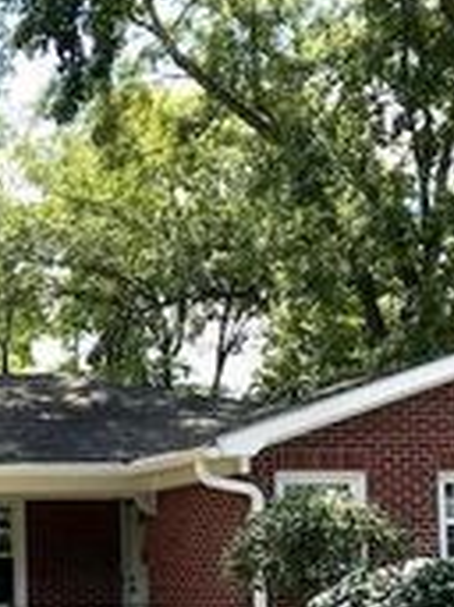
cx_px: -142
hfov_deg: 16.9
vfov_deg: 23.3
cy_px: 541
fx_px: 1436
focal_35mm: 82
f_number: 1.8
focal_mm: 3.99
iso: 20
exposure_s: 1/929
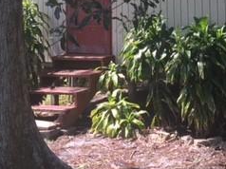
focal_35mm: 78
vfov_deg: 18.3
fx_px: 509
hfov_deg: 24.8
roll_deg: +2.3
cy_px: -5
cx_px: 169
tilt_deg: +2.2
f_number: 2.2
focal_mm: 4.15
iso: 32
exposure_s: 1/395
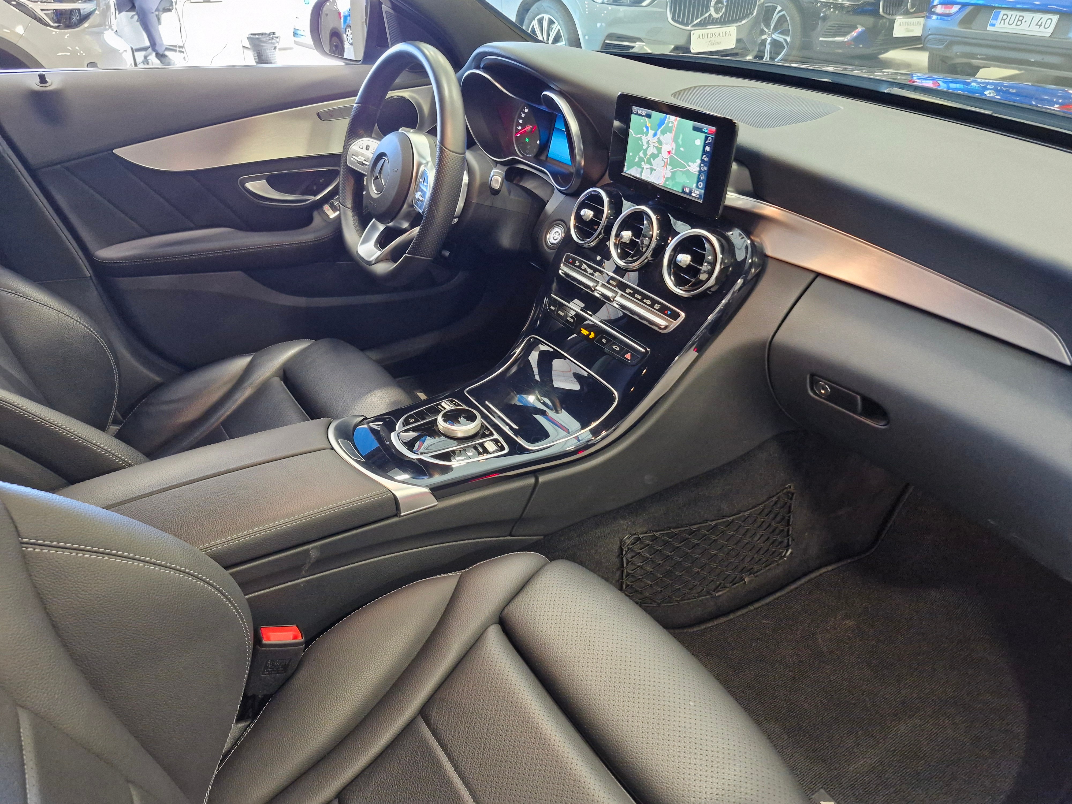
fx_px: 712
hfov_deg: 73.9
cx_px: 536
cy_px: 402
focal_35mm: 23
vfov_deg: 58.9
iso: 1000
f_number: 1.8
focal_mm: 5.54
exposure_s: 1/100
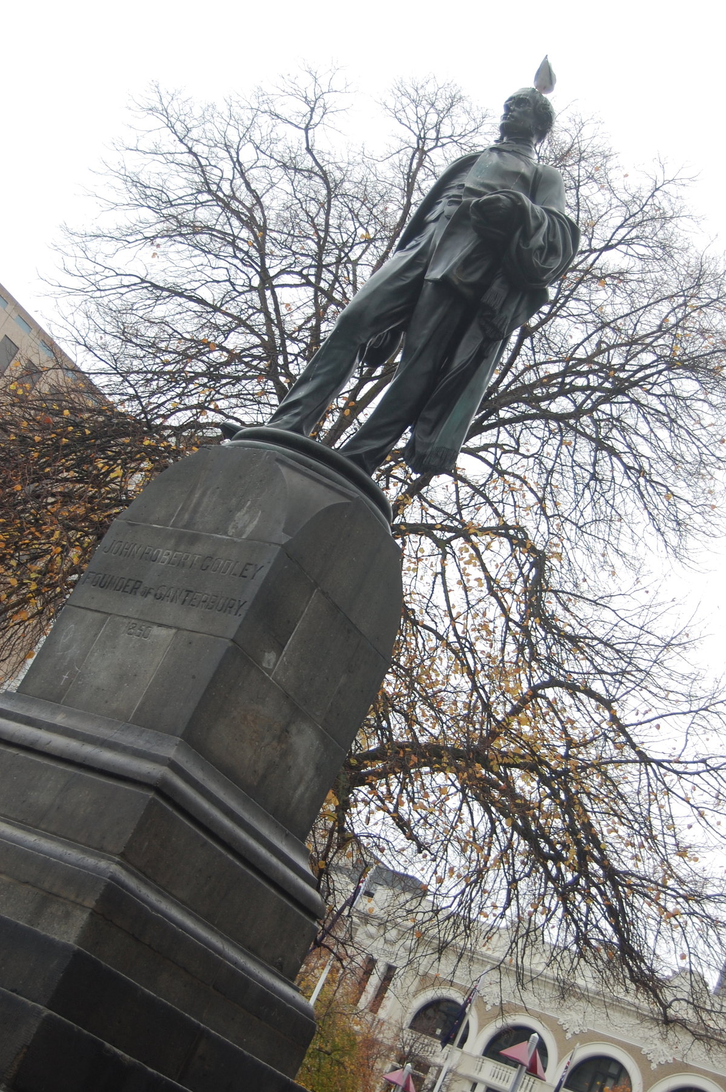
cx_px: 363
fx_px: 1546
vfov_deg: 38.9
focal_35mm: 51
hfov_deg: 26.4
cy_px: 546
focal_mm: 34
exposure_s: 1/80
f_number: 4.5
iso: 200
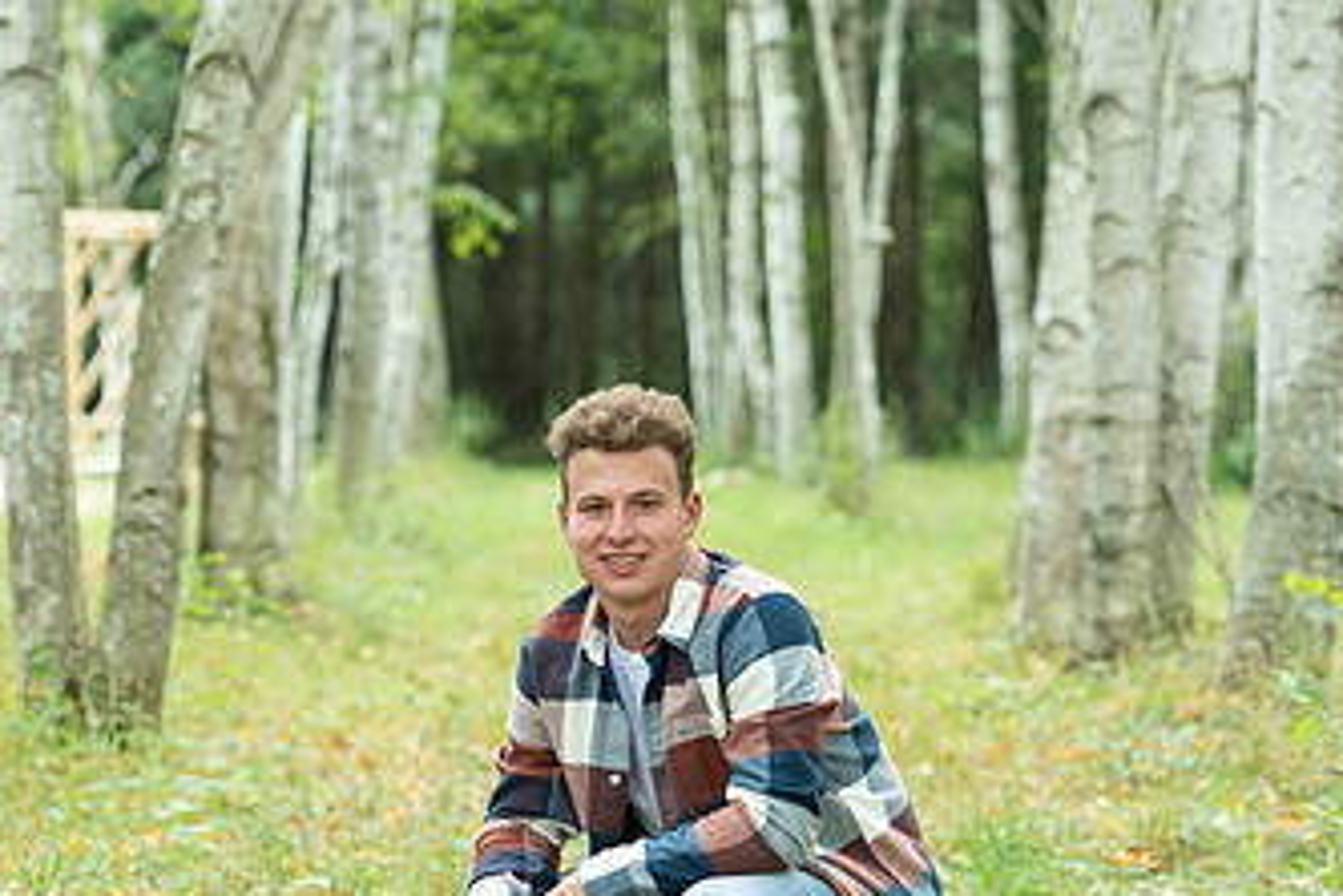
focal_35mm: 157
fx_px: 5857
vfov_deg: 8.7
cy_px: 587
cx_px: 750
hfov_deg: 13.1
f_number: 3.2
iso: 400
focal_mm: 90
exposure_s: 1/200
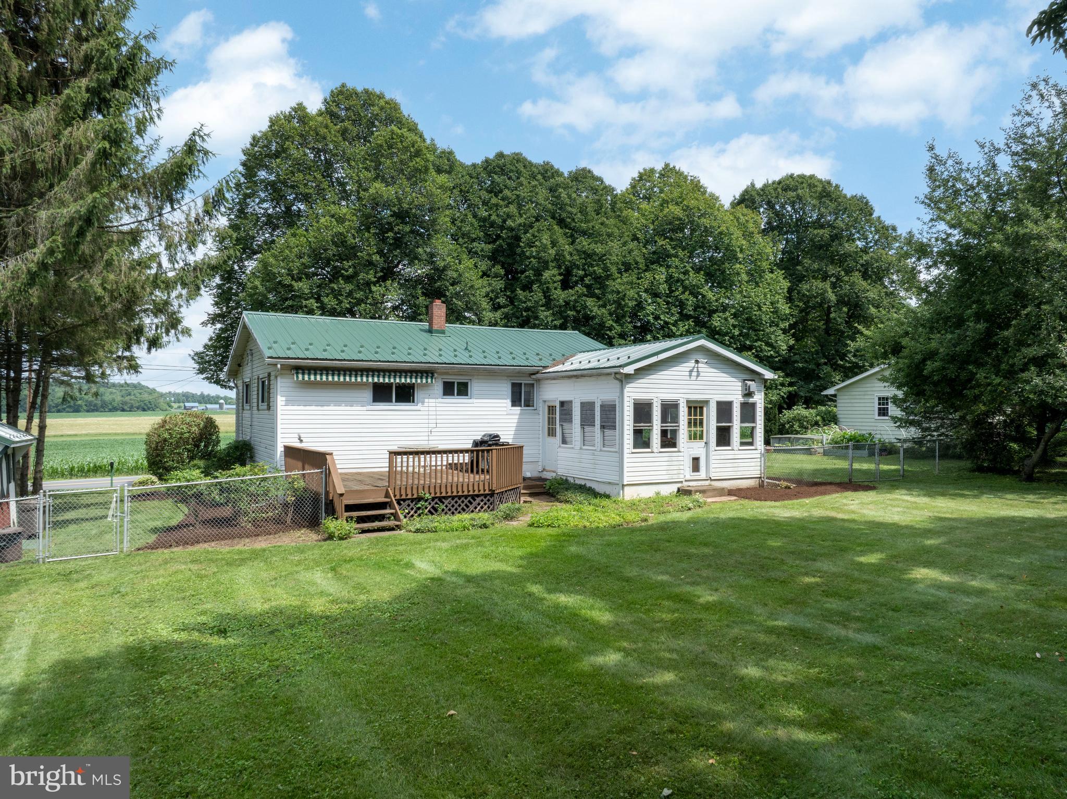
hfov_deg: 71.6
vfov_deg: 56.8
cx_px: 534
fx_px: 739
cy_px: 400
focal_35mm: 24
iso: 100
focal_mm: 12.29
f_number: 7.1
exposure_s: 1/240
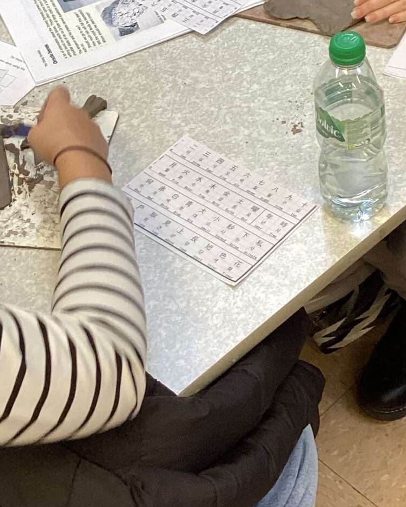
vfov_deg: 22.6
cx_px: 182
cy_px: 75
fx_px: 1246
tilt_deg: -39.7
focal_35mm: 83
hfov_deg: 18.5
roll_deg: +10.0
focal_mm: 3.3
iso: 160
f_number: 2.4
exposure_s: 1/50
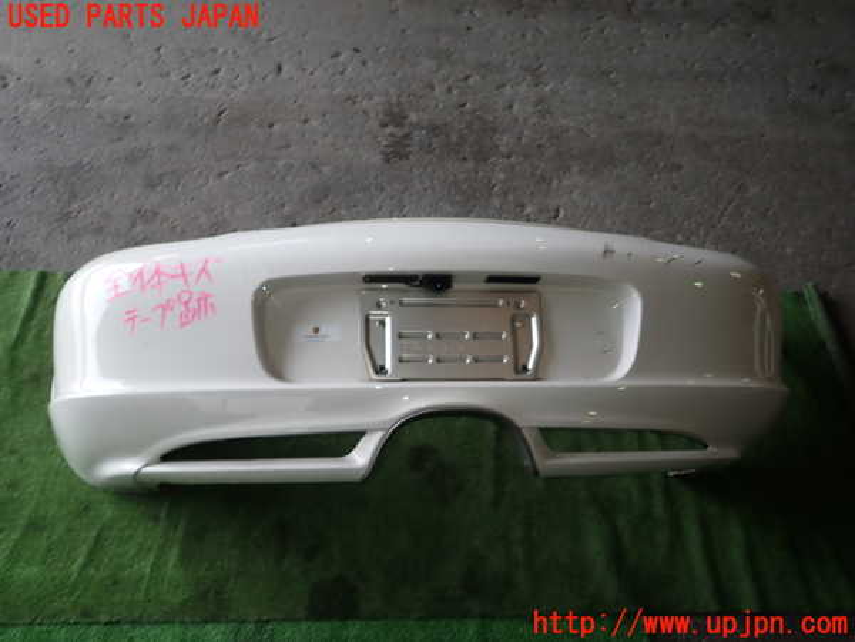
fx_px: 617
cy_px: 321
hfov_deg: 69.4
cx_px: 428
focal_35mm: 25
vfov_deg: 54.9
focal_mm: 4.5
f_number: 5.6
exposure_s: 1/30
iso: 100
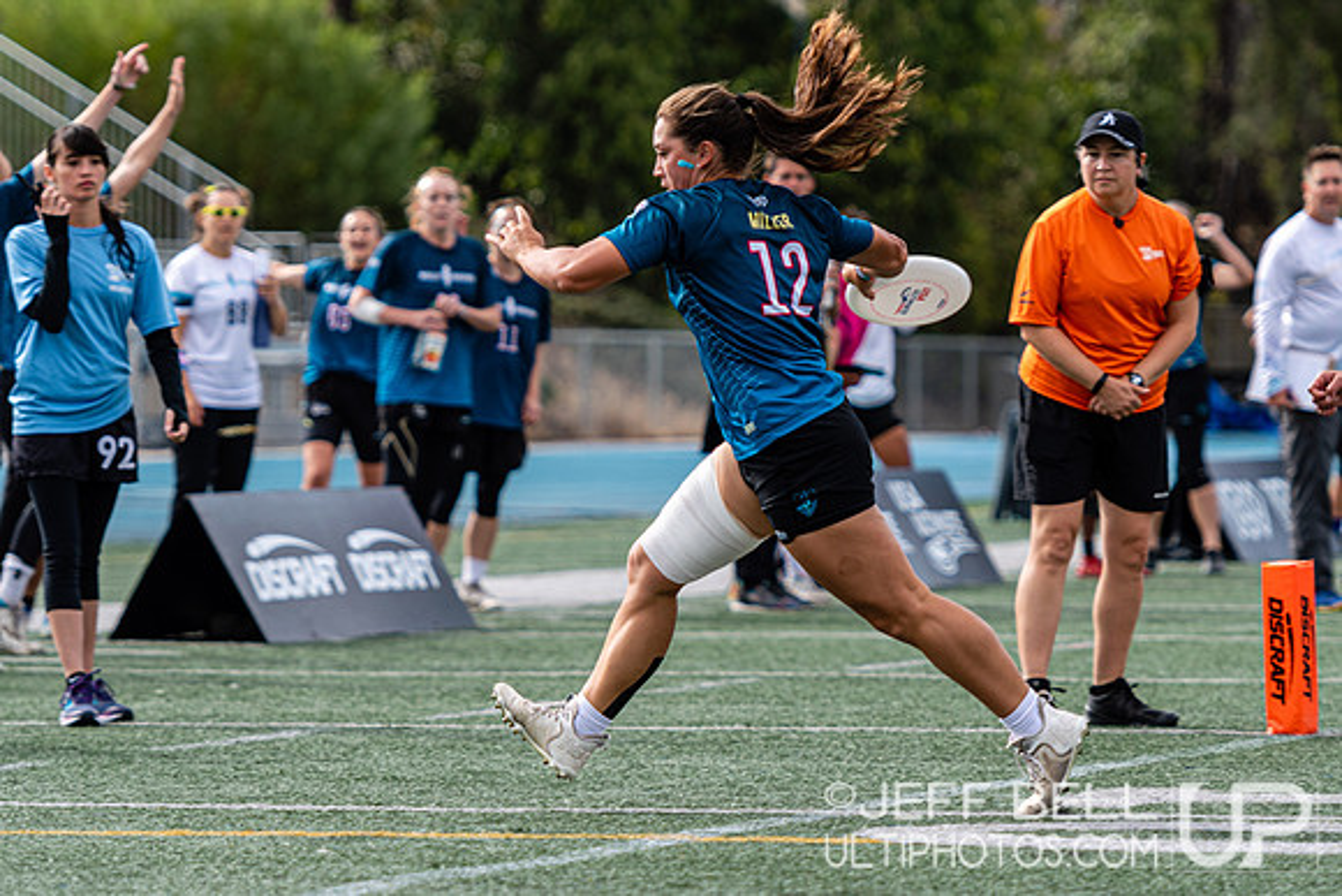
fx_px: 9356
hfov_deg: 8.2
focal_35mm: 251
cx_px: 763
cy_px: 449
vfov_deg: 5.5
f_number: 2.8
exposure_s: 1/1000
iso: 100
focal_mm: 145
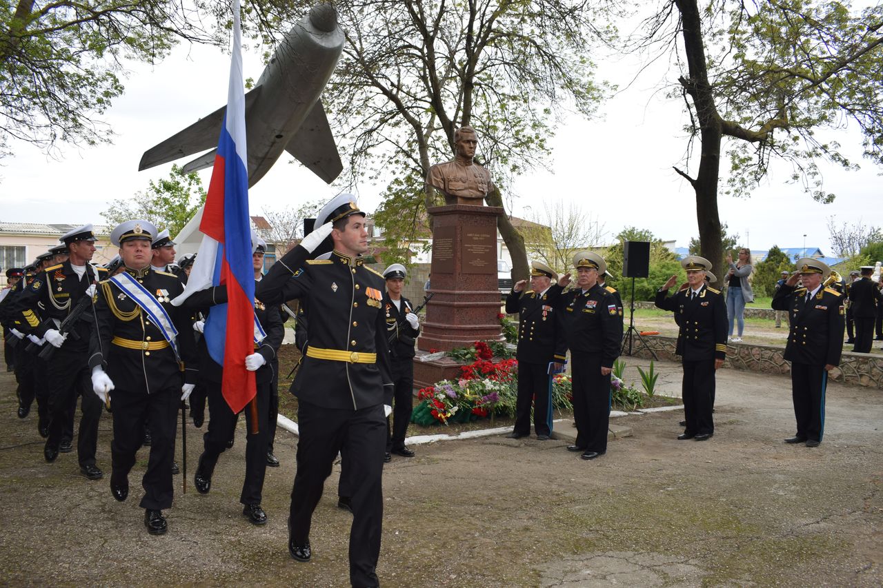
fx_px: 736
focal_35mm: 30
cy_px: 294
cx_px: 442
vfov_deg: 43.6
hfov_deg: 61.9
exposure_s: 1/160
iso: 100
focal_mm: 20
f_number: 6.3
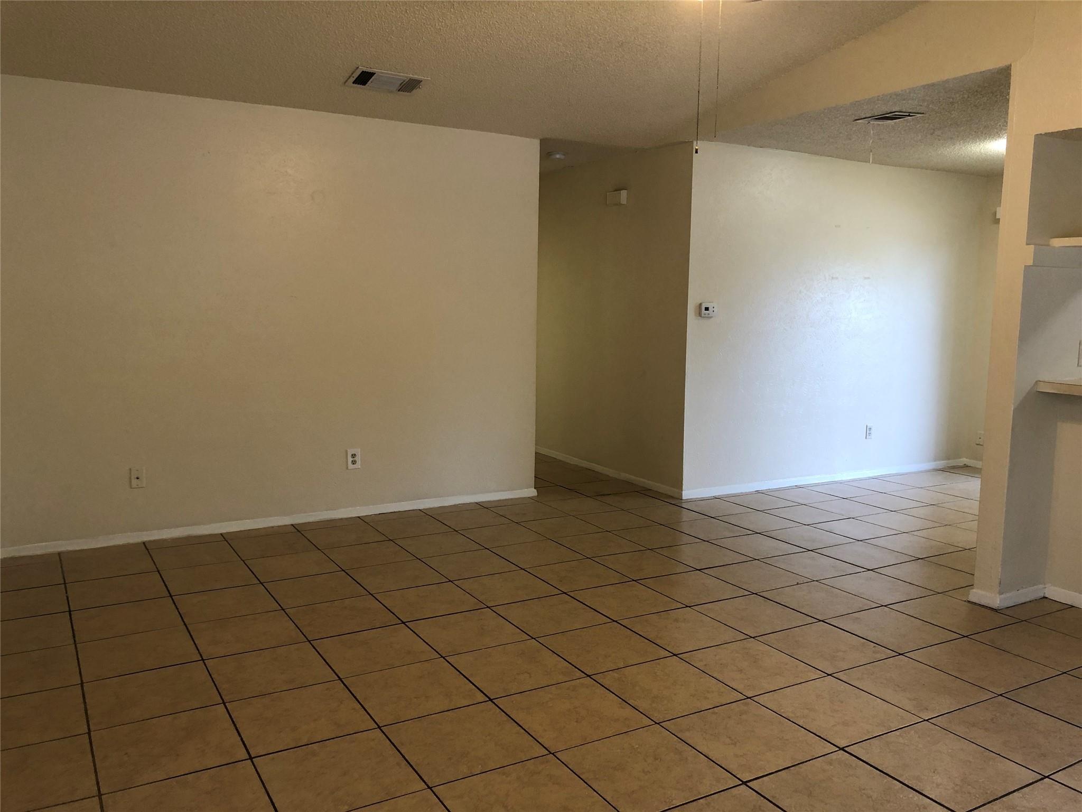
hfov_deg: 63.4
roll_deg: +0.0
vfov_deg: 49.7
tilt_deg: -7.3
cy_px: 406
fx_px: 875
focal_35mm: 28
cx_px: 541
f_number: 1.8
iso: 40
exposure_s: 1/30
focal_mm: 4
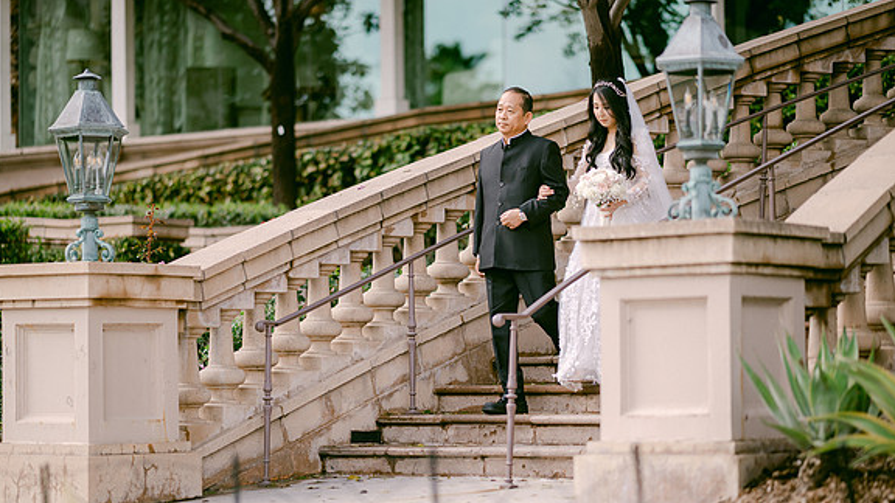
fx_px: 2658
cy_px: 285
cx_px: 446
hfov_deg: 19.1
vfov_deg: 10.8
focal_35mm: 112
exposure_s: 1/6400
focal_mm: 105
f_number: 1.4
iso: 200
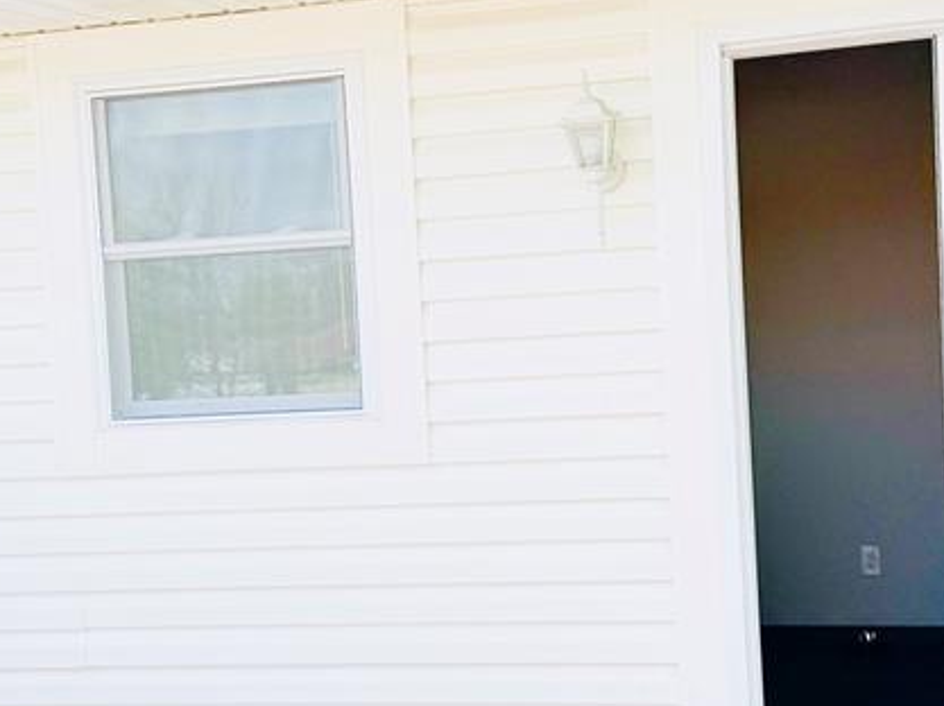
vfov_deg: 24.8
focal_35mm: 59
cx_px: 507
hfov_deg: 32.7
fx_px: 1608
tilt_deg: -1.9
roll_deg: +3.6
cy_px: 410
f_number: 1.78
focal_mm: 6.76
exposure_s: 1/2703
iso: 100
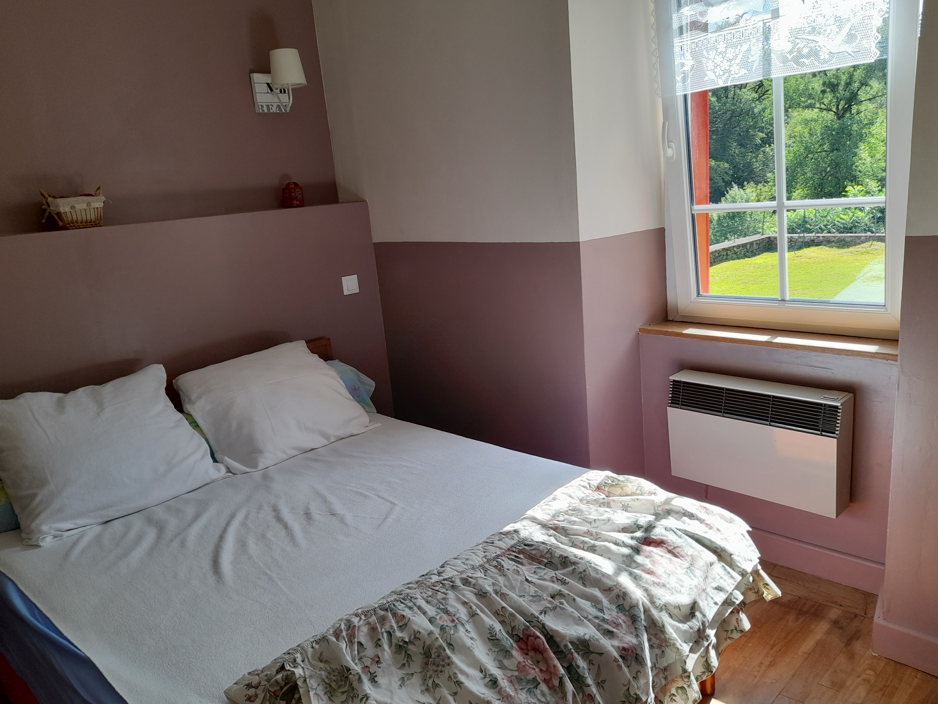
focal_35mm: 26
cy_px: 359
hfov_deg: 67.3
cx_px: 485
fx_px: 705
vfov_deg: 53.1
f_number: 2
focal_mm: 4.6
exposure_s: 1/100
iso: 32
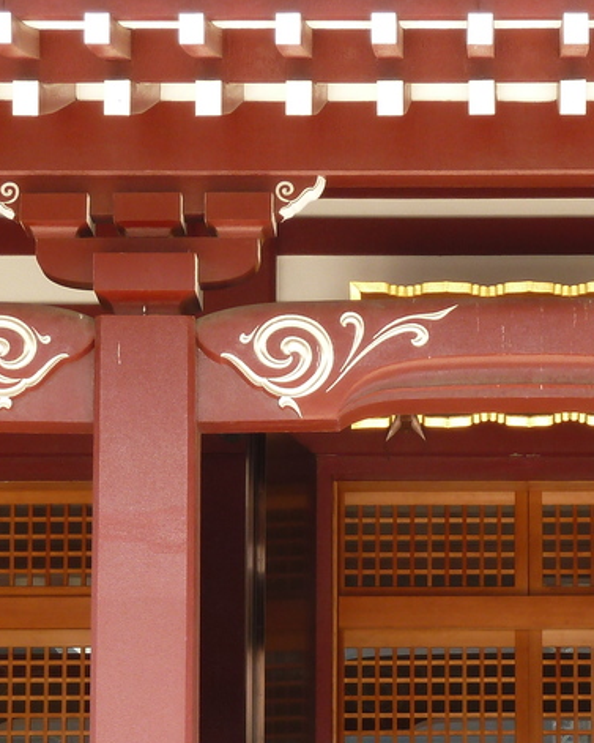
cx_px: 520
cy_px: 670
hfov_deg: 8.6
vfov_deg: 10.7
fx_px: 3932
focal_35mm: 179
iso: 80
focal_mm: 11.9
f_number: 4.1
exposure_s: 1/60
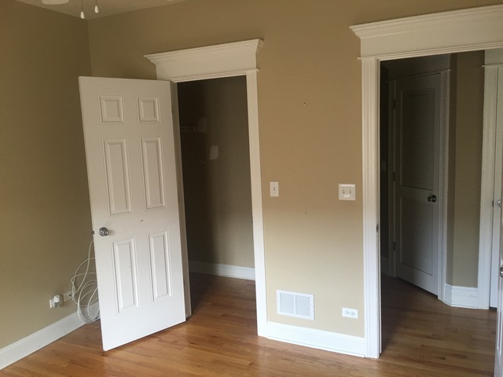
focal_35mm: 29
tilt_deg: -5.1
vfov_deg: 48.2
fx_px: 421
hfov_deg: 61.7
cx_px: 252
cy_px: 188
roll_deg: +2.3
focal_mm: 4.15
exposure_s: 1/15
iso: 40
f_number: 2.2
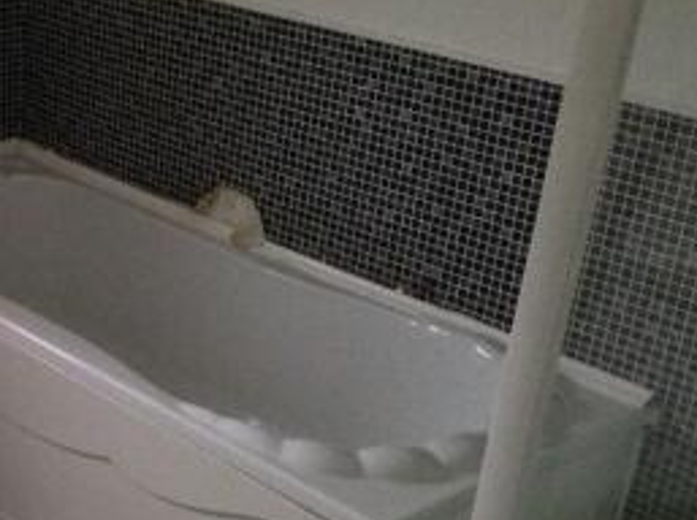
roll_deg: -0.5
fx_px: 1508
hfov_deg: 24.2
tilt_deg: -26.3
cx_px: -77
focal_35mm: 75
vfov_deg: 19.6
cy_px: 324
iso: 500
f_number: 2.4
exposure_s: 1/15
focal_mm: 4.12
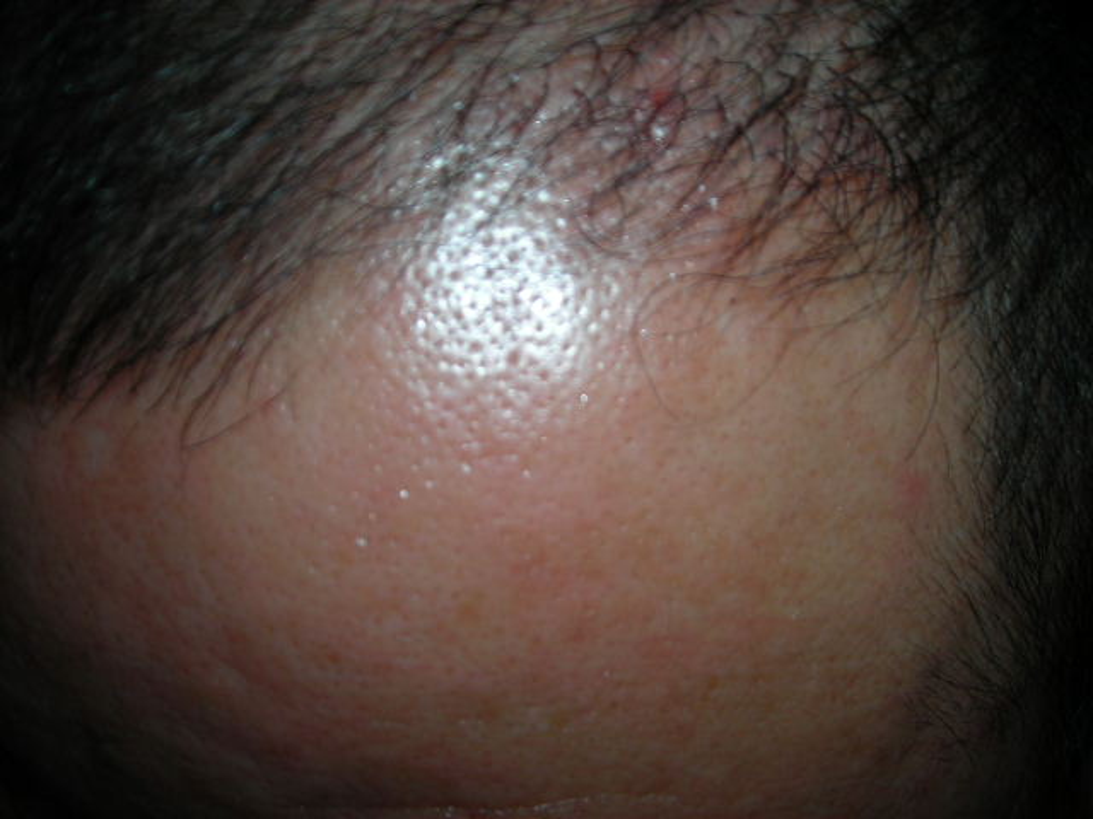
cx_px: 546
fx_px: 1200
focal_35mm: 38
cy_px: 410
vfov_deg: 37.7
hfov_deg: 49.0
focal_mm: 6.3
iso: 50
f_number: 6.4
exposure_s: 1/60.1
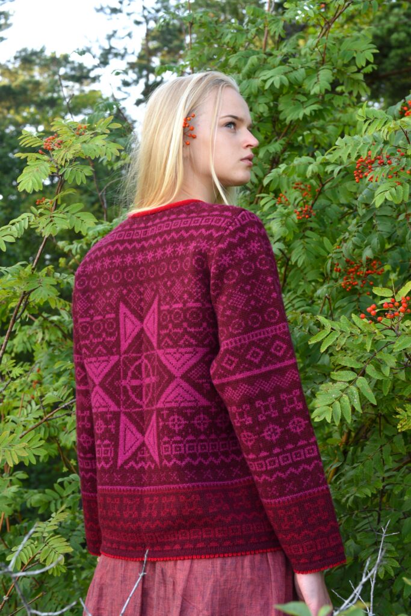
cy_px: 308
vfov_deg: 39.6
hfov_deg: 27.0
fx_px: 856
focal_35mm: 50
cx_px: 206
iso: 500
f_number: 8
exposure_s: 1/100
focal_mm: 50
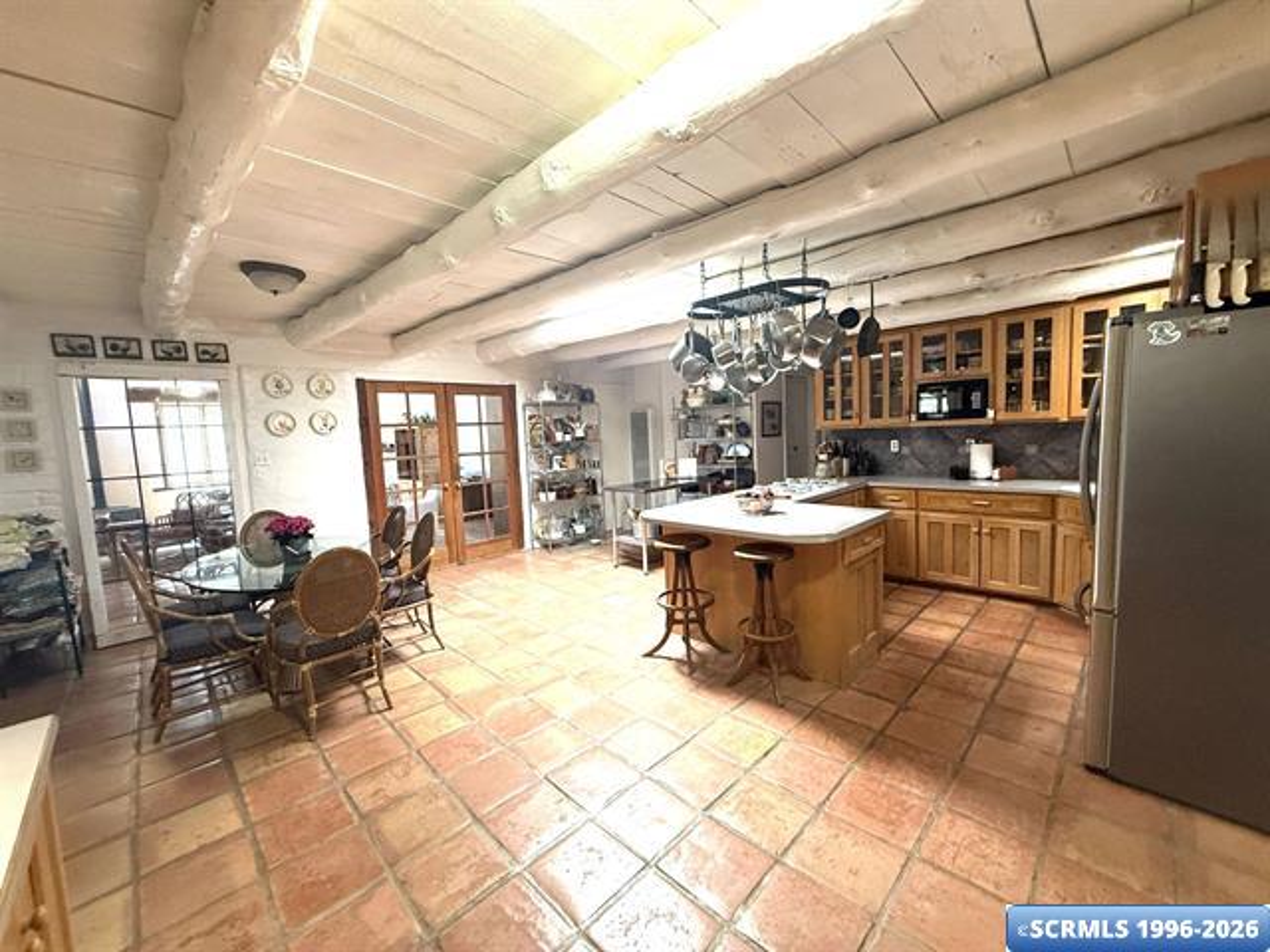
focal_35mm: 14
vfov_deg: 85.7
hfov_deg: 102.1
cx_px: 635
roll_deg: +2.5
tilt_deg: -4.3
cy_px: 476
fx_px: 514
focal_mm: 2.22
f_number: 2.2
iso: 320
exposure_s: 1/120
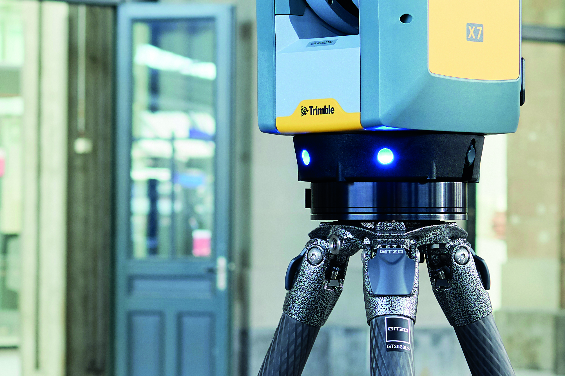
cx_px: 133
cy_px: 212
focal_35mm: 144
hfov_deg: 14.2
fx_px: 2260
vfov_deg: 9.5
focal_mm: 35
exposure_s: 1/10
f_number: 5.6
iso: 100
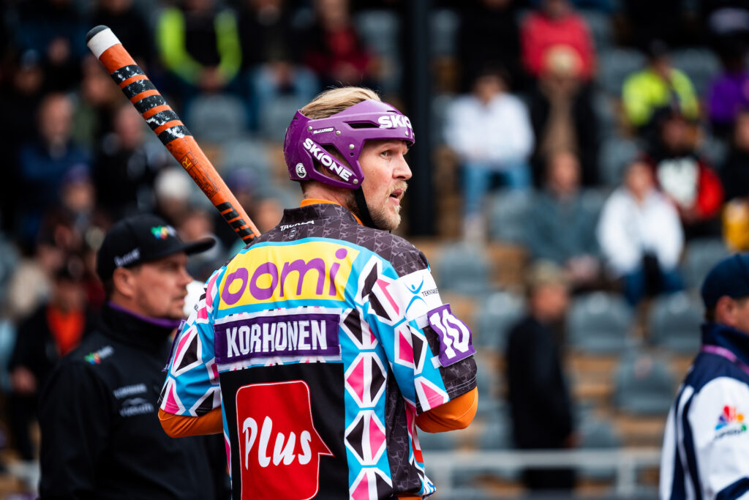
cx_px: 389
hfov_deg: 8.3
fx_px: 5192
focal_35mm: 250
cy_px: 217
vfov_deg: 5.5
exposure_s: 1/1600
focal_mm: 200
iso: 320
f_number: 2.8
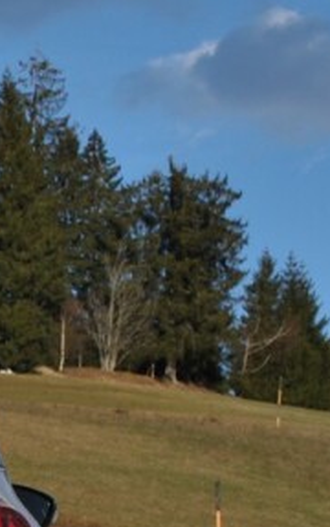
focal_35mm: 204
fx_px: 2936
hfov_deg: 6.1
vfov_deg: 10.1
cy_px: 618
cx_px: -500
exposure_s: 1/320
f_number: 9
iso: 100
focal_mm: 32
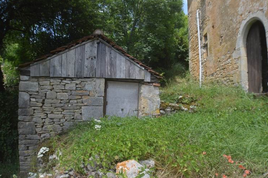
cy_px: 91
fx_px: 238
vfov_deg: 41.0
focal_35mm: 32
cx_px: 139
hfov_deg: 58.8
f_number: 6.3
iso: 100
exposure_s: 1/160
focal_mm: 20
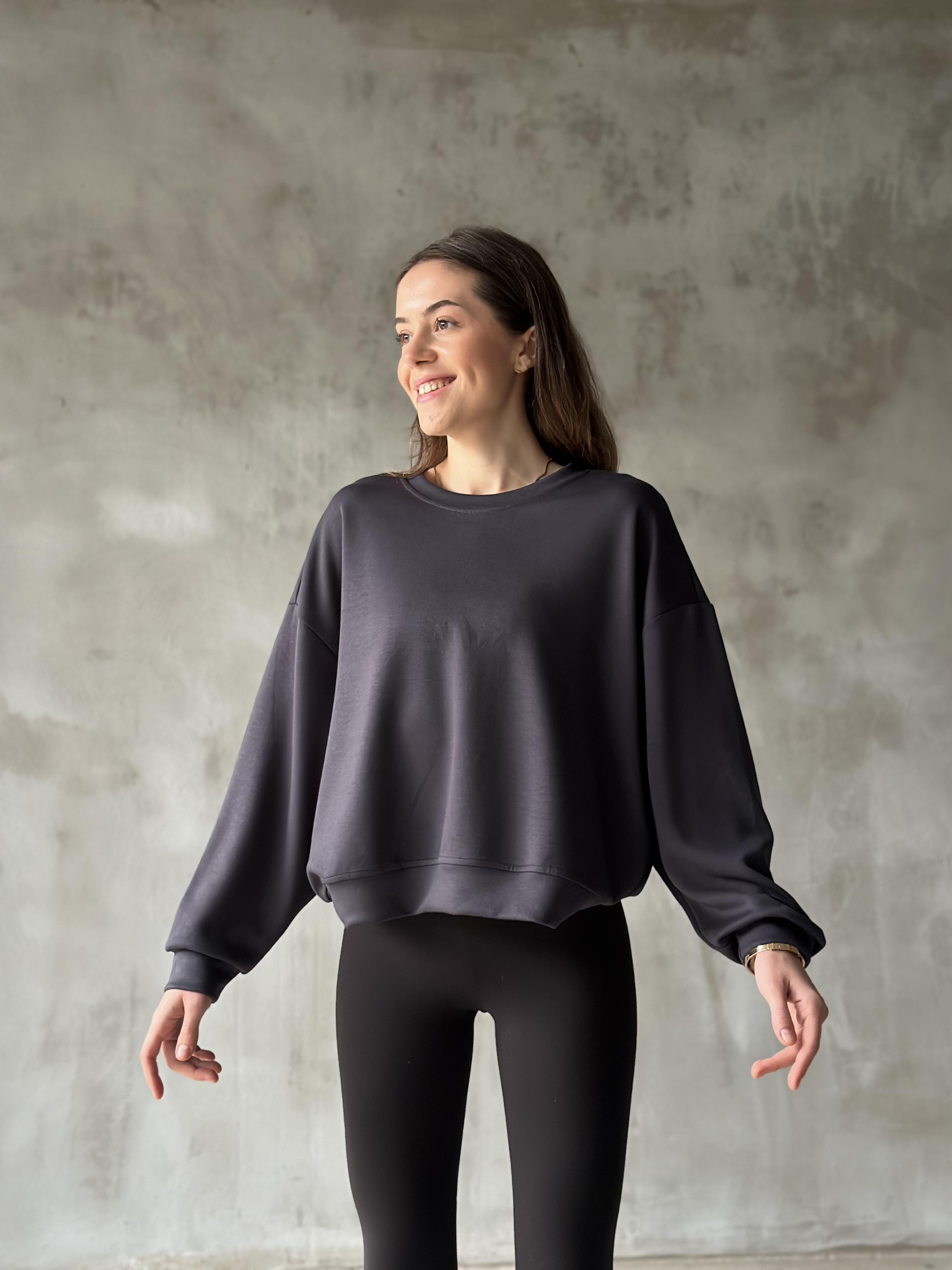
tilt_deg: +3.4
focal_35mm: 48
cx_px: 476
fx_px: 1760
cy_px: 635
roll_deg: -0.3
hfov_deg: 30.3
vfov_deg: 39.7
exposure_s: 1/60
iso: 320
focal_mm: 6.86
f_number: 1.78
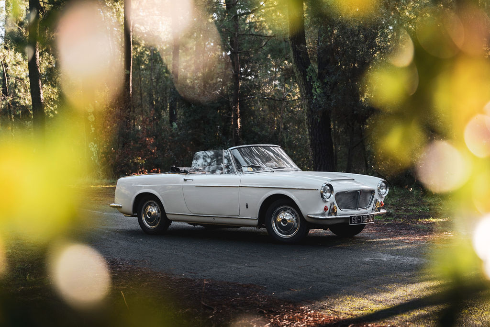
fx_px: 1024
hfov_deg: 26.9
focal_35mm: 75
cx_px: 260
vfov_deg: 18.1
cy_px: 156
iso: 250
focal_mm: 70
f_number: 2.8
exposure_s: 1/640
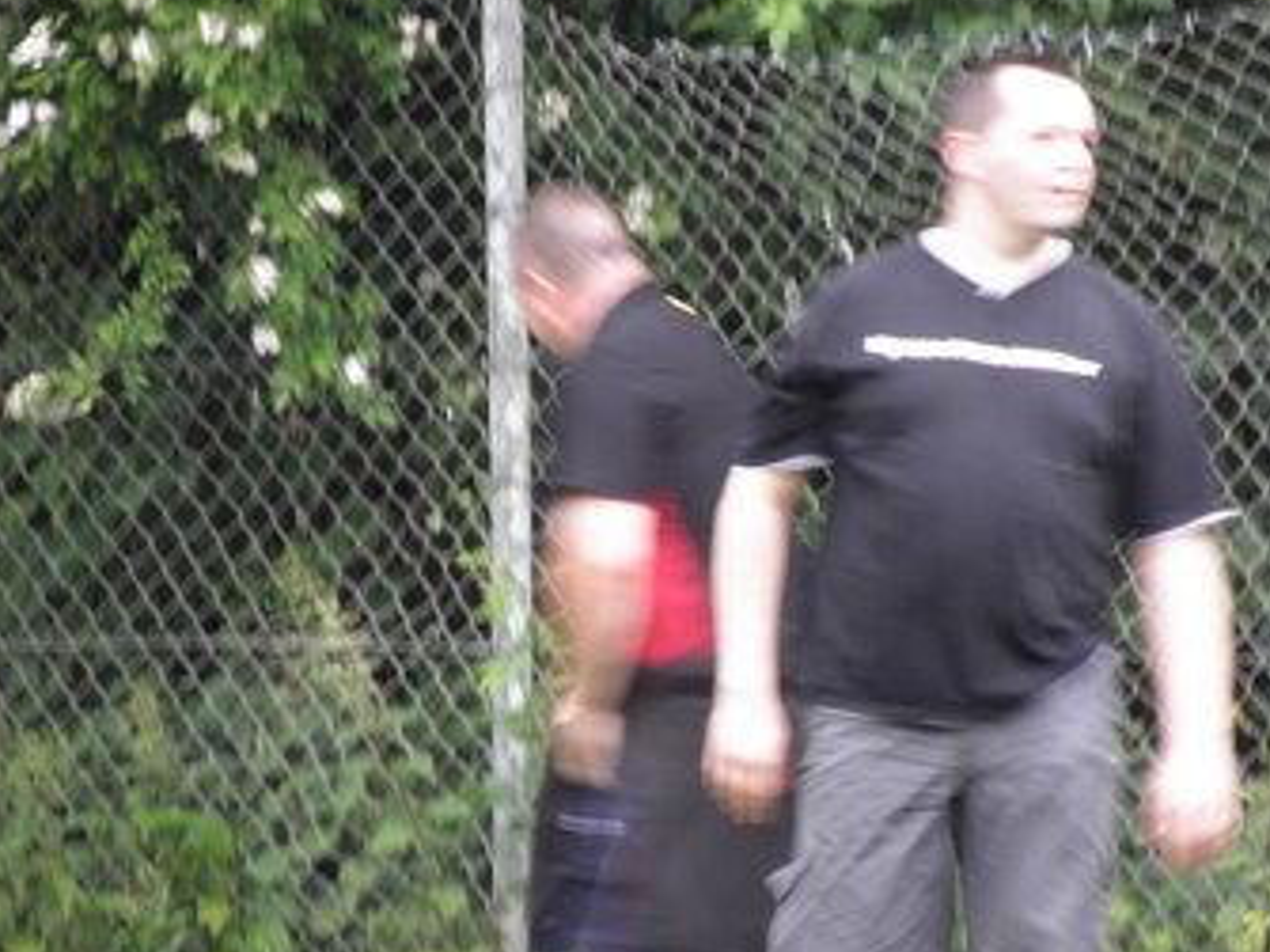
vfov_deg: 2.3
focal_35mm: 639
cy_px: 508
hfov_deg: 3.1
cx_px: 717
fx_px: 23435
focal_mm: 95.26
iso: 125
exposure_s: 1/10
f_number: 5
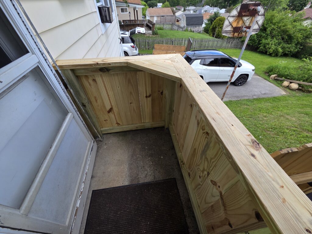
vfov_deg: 89.9
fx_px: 117
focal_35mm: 13
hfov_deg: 106.2
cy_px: 117
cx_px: 156
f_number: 2.2
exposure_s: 1/529
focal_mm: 2.2
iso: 50
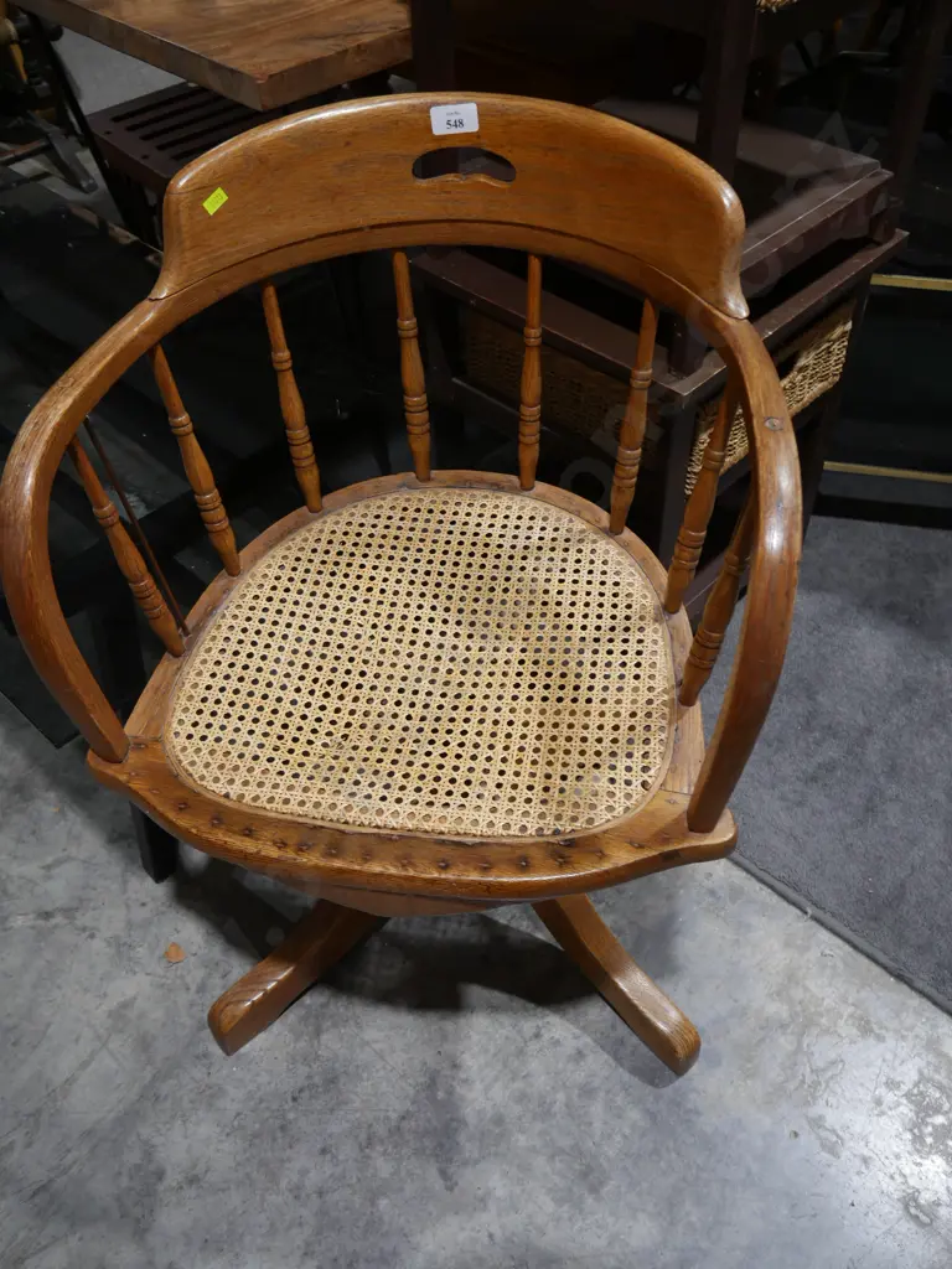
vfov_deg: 63.4
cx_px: 476
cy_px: 634
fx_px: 1027
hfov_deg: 49.7
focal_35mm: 28
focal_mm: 14
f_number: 3.5
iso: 200
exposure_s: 1/60
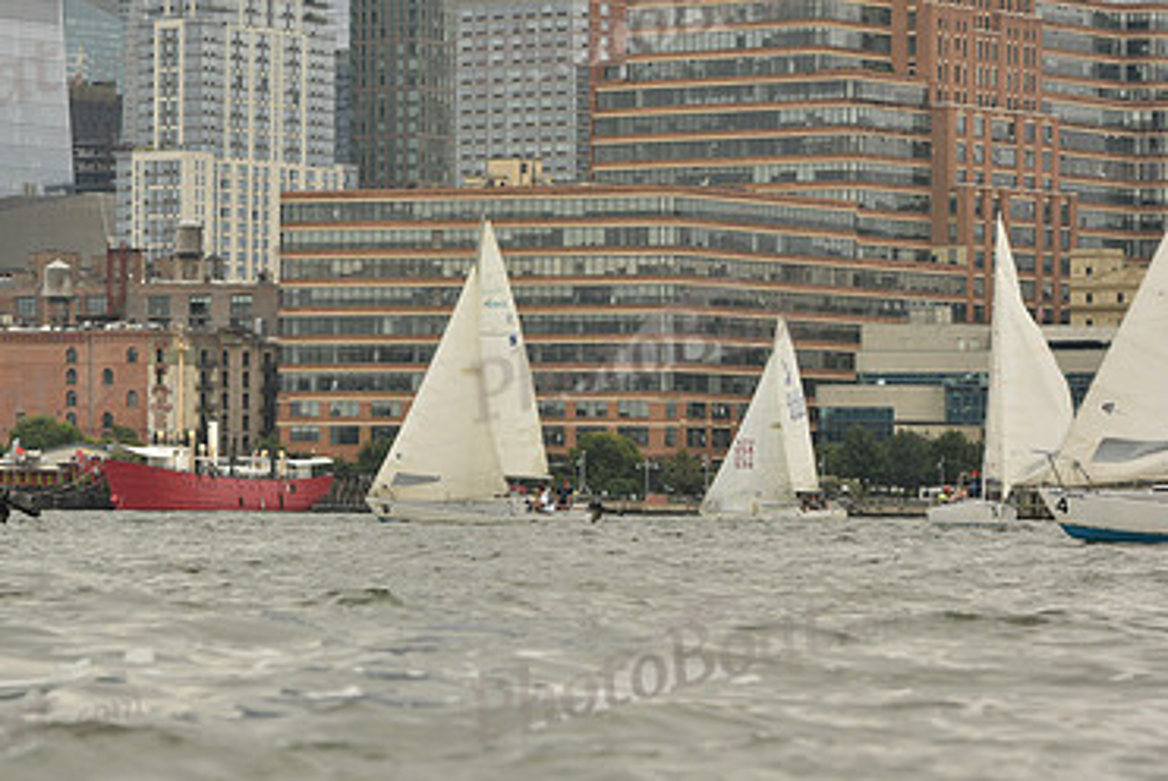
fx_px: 5682
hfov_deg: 11.7
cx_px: 309
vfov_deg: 7.9
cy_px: 222
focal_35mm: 175
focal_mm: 112
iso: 320
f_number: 7.1
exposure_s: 1/1250
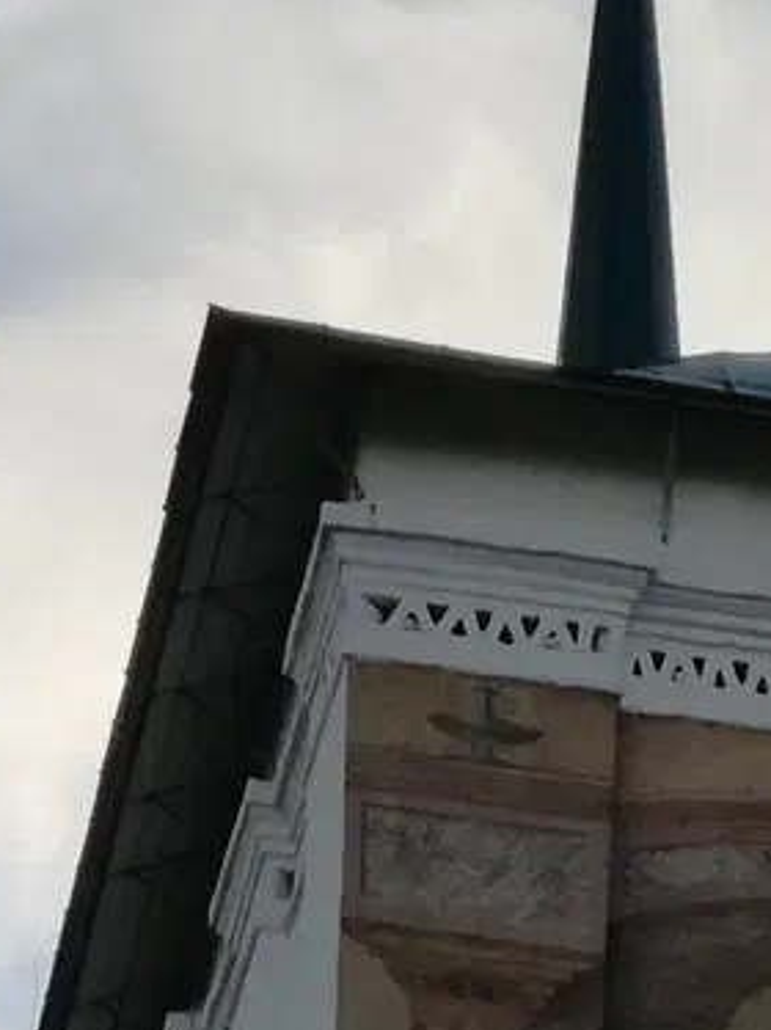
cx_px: 1396
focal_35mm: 167
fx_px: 4965
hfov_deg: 8.5
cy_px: 1490
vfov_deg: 11.4
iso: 50
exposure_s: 1/531
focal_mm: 3.79
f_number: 2
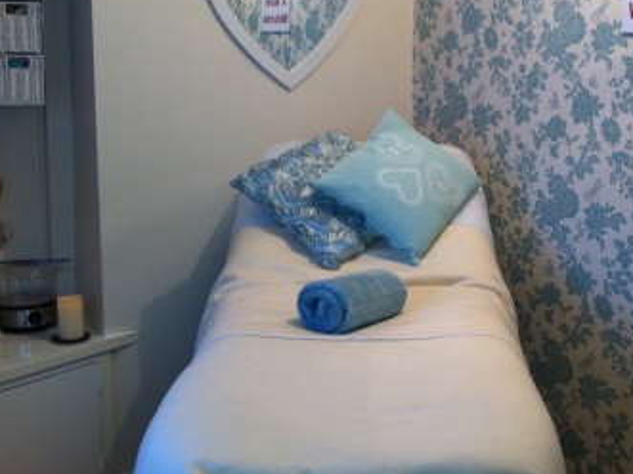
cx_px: 428
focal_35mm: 54
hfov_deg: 35.2
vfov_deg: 26.9
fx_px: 987
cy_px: 185
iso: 80
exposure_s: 1/15
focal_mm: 3.85
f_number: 2.8
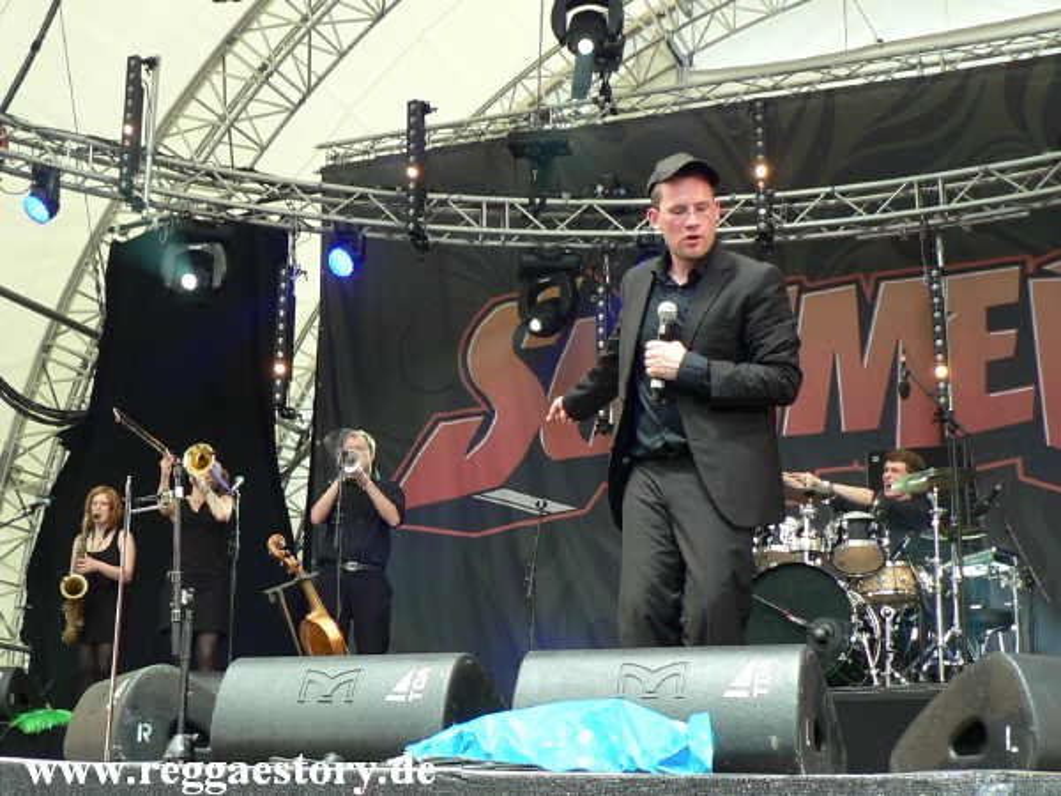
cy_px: 398
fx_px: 1134
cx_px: 530
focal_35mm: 37
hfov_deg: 50.1
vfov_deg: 38.7
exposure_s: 1/80
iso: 64
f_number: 2.8
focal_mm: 6.4
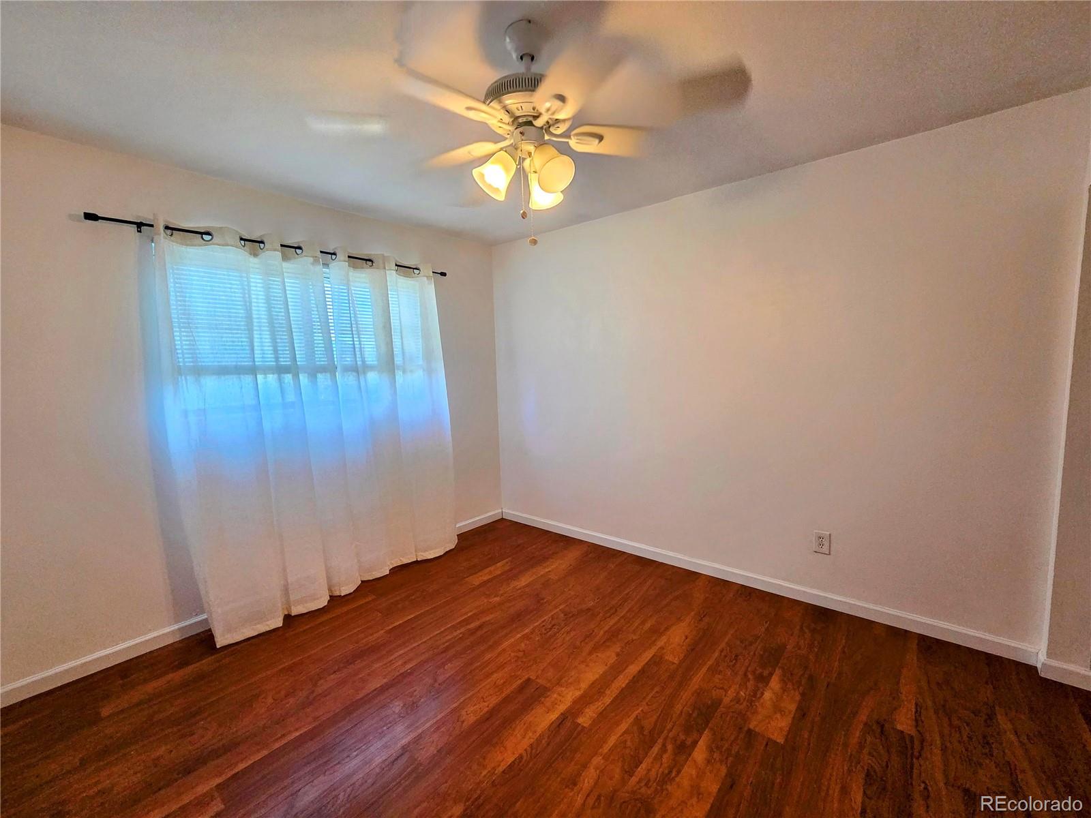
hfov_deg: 106.2
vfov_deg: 89.9
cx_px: 546
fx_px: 410
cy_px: 409
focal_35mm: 13
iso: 200
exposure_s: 1/120
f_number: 2.2
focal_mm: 2.2
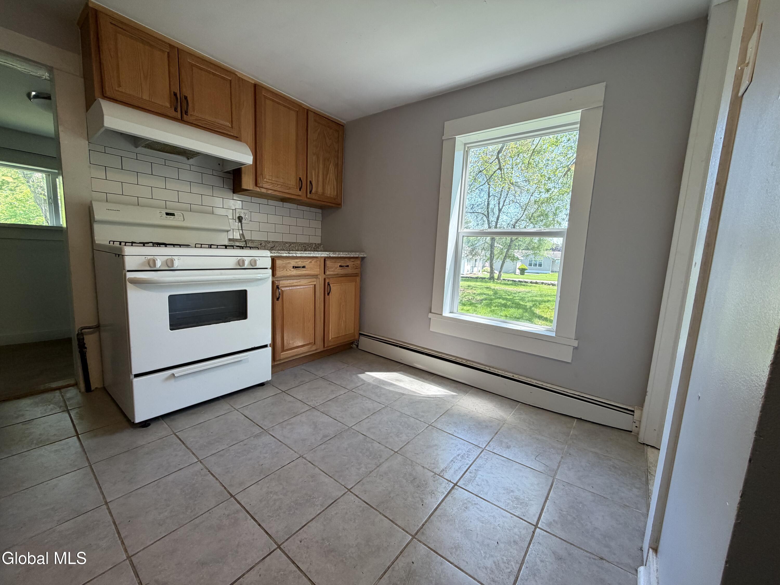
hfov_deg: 102.1
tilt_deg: -6.7
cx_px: 390
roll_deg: -2.9
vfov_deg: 85.7
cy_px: 292
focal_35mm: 14
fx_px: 315
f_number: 2.2
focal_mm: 2.22
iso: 125
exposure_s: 1/120
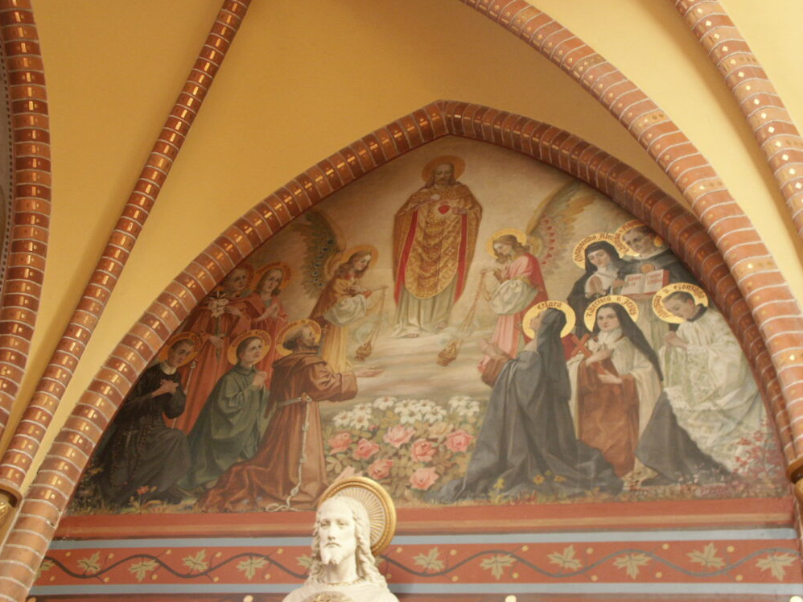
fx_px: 904
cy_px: 299
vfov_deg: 36.8
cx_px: 392
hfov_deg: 47.9
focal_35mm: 39
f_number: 2.8
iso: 200
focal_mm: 9.83
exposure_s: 2
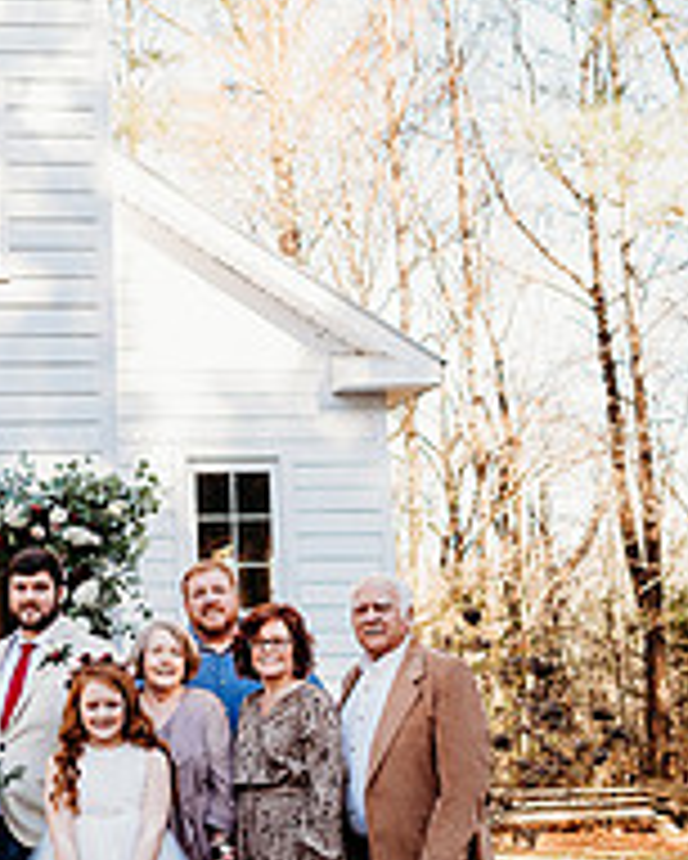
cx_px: 27
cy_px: 432
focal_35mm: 53
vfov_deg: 35.3
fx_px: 1348
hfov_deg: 27.3
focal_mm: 24
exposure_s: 1/500
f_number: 2.5
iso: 200
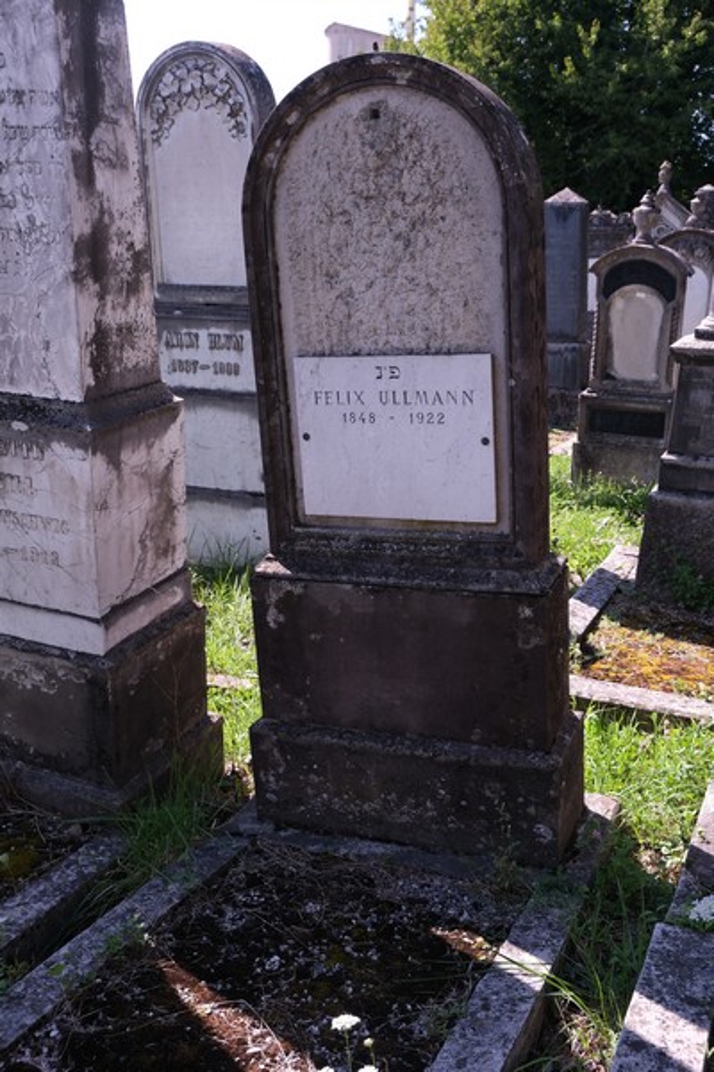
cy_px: 536
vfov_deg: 53.1
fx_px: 1071
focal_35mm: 36
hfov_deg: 36.9
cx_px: 357
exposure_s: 1/160
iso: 160
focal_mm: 24.3
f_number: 5.6
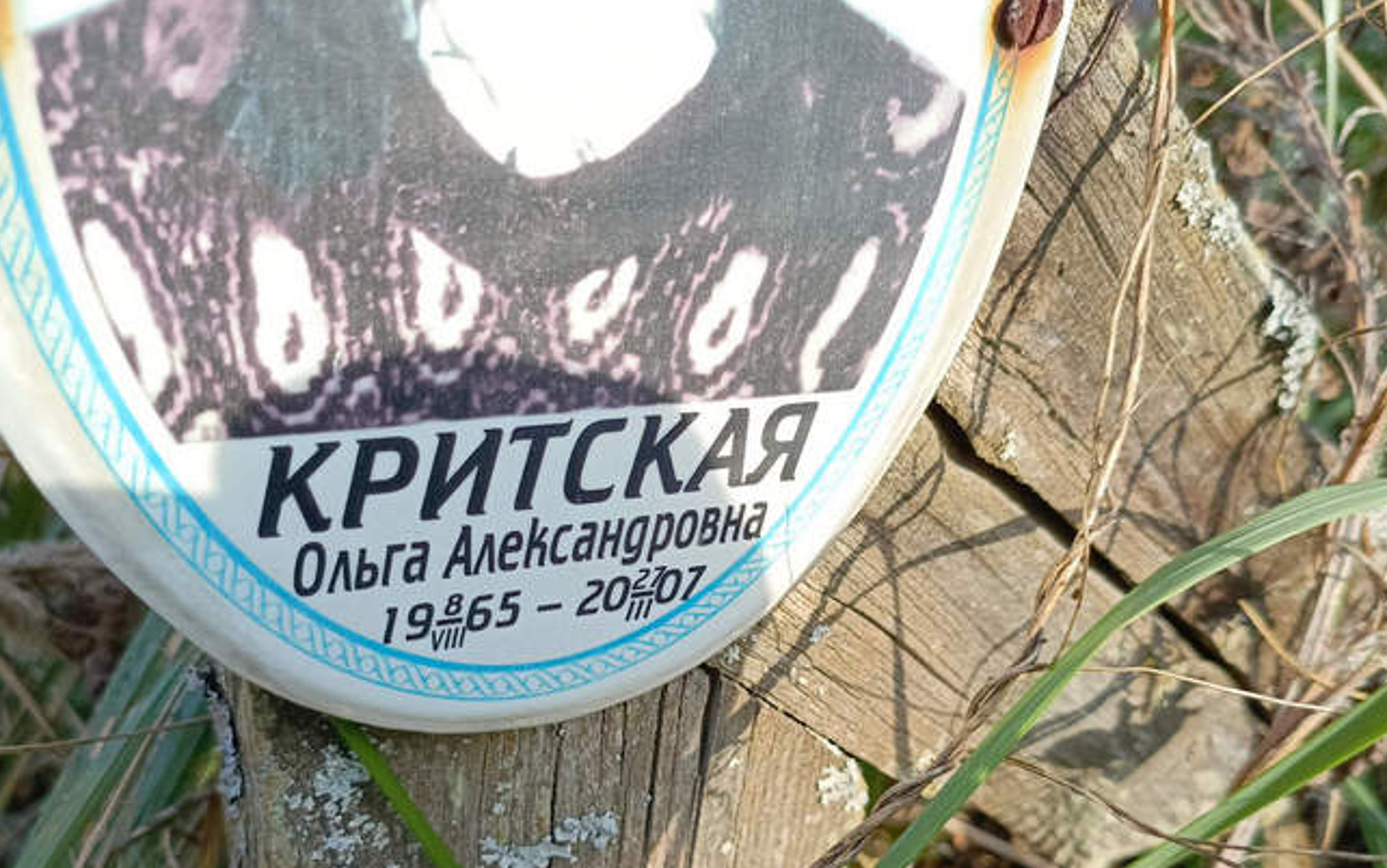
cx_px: 691
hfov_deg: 58.1
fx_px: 1248
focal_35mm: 33
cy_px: 622
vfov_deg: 37.7
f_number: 1.69
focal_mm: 4.76
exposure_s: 1/703
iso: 115
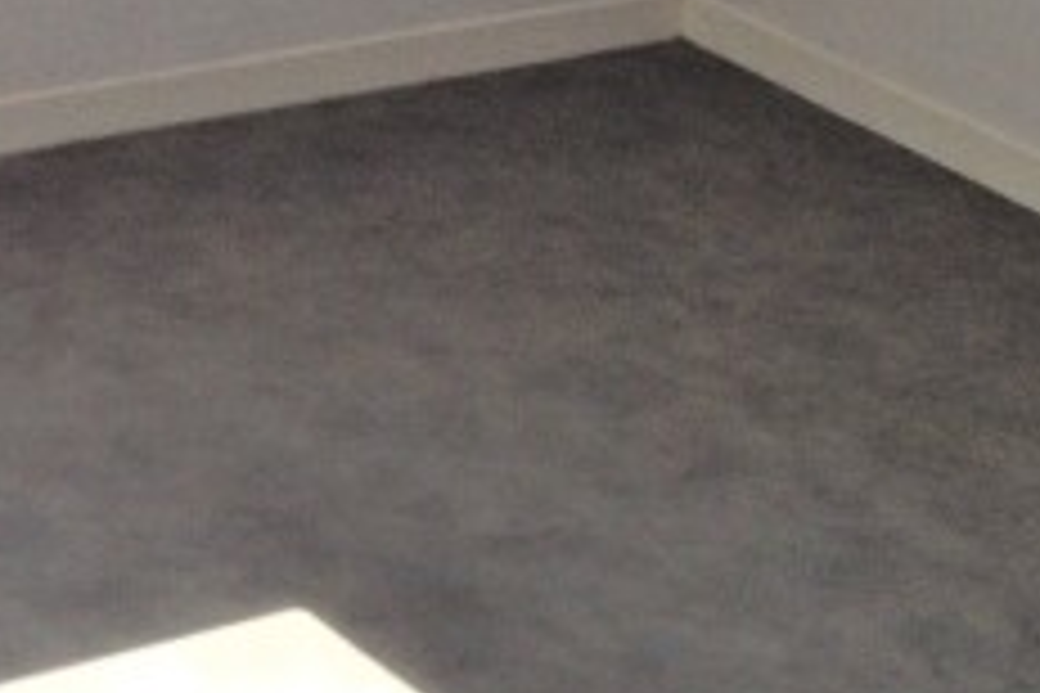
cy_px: -612
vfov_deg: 10.2
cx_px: 230
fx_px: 3640
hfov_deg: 16.2
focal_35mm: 126
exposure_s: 1/265
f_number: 2.4
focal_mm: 4.28
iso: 50
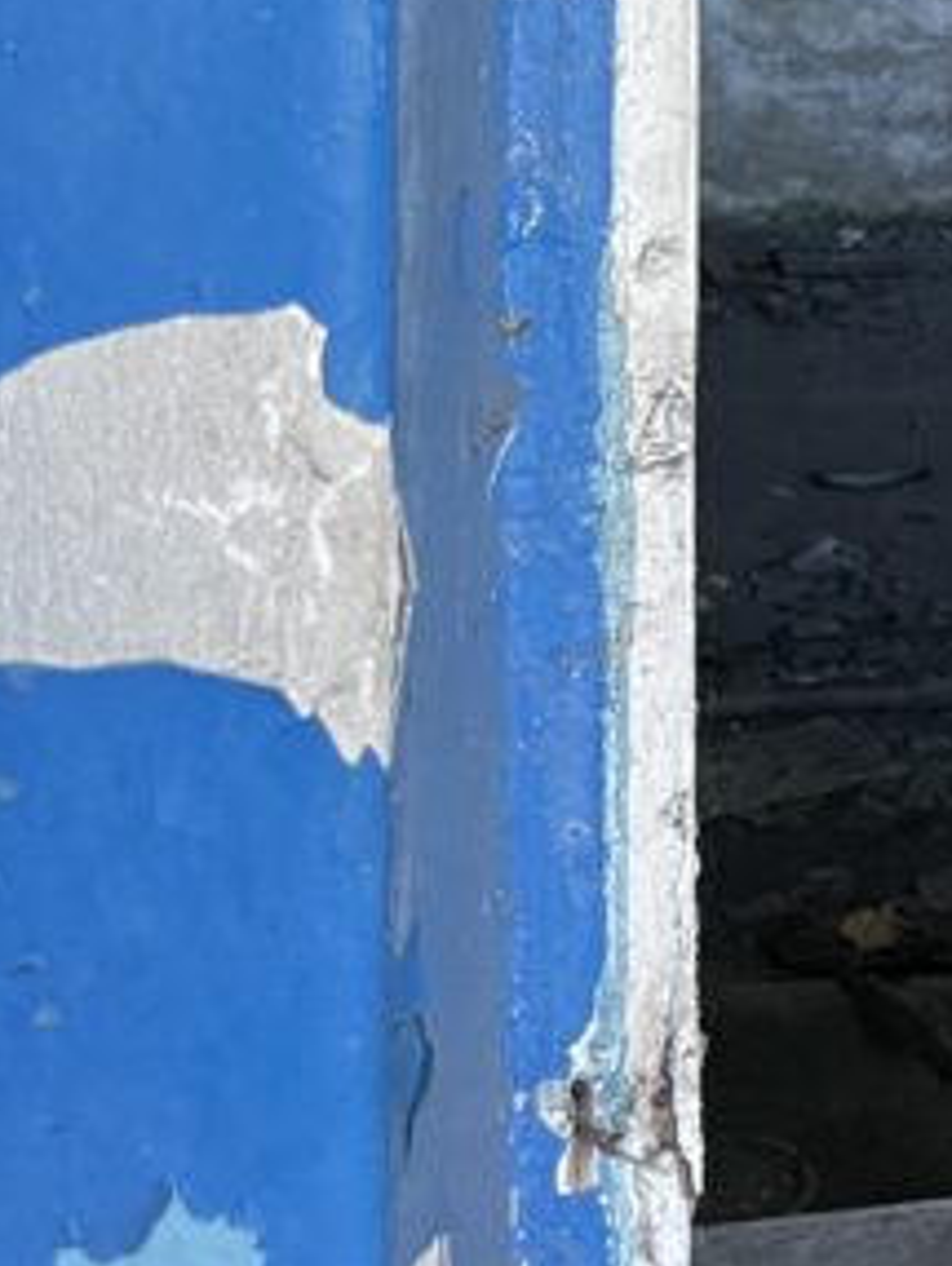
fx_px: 3405
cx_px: 1541
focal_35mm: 93
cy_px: -102
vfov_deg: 20.2
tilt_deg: -8.0
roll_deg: -0.6
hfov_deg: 14.5
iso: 200
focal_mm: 4.2
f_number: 1.6
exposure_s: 1/60
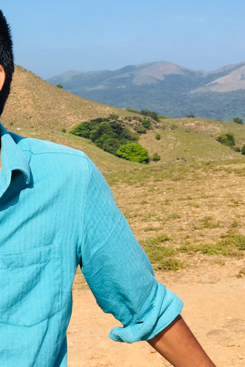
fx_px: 592
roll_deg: -0.2
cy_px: 164
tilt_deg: -5.8
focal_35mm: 58
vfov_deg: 34.5
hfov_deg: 21.9
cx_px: -36
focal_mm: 4.15
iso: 25
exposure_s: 1/1304
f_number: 2.2
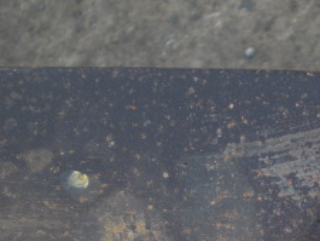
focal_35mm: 108
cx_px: 307
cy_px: 305
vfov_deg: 13.3
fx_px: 999
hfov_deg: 17.8
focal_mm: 6.3
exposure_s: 1/320
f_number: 3.1
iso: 64
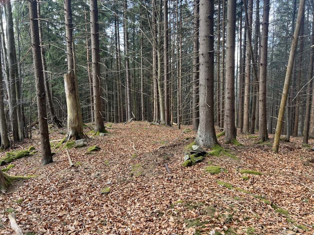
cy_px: 118
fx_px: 236
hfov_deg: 67.3
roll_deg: +0.6
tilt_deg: -7.2
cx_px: 157
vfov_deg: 53.1
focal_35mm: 26
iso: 64
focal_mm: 5.7
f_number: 1.5
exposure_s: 1/121
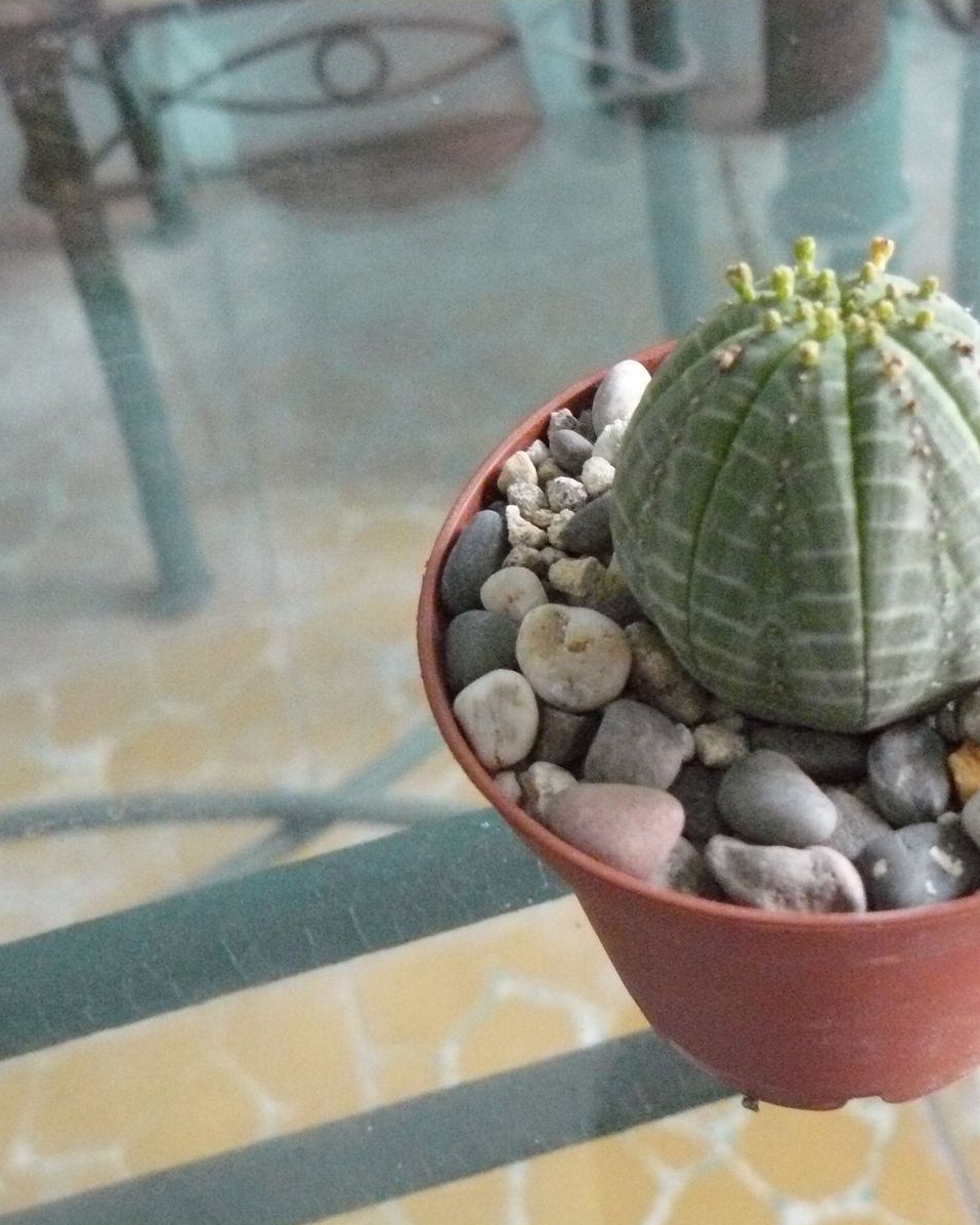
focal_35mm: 47
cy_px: 612
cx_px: 812
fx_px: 1704
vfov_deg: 39.5
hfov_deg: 31.1
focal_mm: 6
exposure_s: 1/15
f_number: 2.8
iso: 800
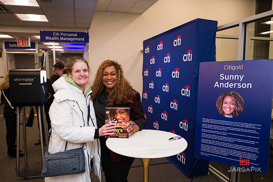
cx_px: 136
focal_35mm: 27
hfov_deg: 67.4
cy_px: 91
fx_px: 205
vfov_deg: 47.9
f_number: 3.2
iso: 400
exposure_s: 1/200
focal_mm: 27
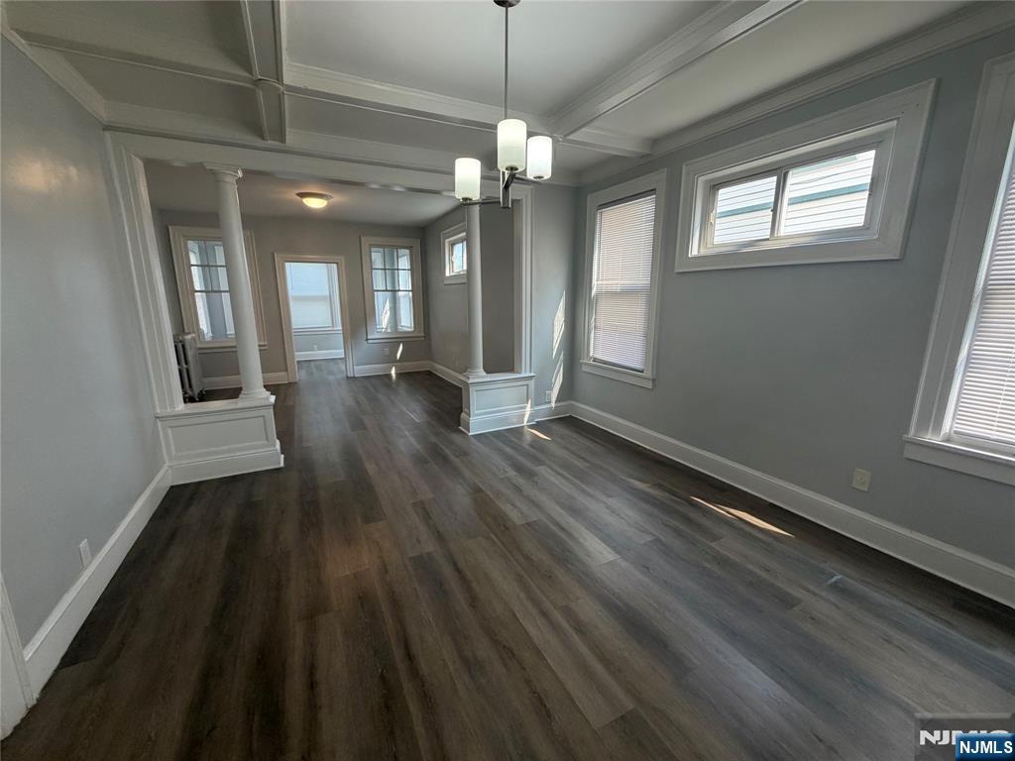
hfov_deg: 102.1
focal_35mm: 14
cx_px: 508
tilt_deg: -11.7
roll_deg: +0.7
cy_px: 380
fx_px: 411
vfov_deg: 85.7
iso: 160
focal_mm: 2.22
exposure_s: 1/120
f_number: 2.2
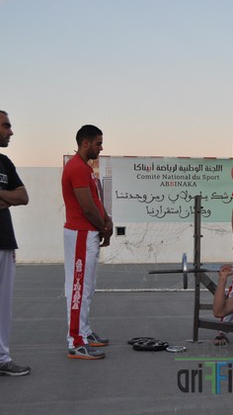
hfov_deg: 17.5
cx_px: 238
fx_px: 736
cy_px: 208
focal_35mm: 67
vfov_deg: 31.4
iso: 400
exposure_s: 1/125
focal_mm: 28
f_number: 5.6
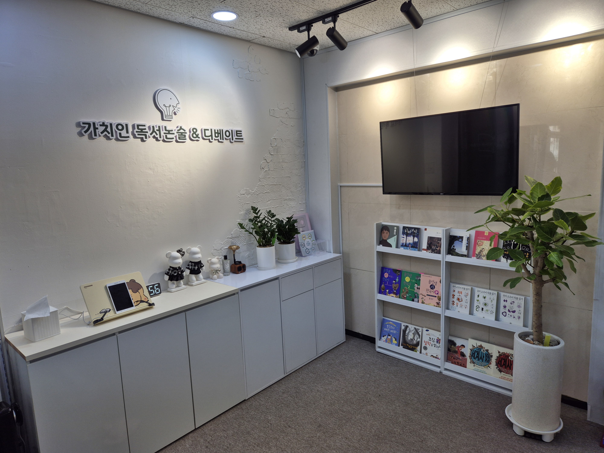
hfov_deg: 73.9
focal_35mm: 23
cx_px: 302
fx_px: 401
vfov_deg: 58.9
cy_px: 226
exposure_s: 1/181
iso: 25
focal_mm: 5.4
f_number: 1.8
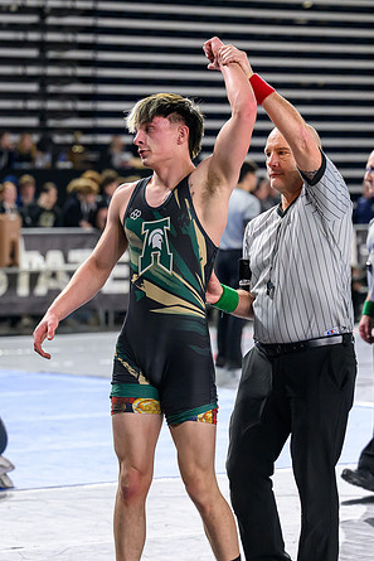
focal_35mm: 165
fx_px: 2569
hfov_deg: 8.3
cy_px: 221
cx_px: 196
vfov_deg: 12.4
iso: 3200
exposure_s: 1/800
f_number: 2.8
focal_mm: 89
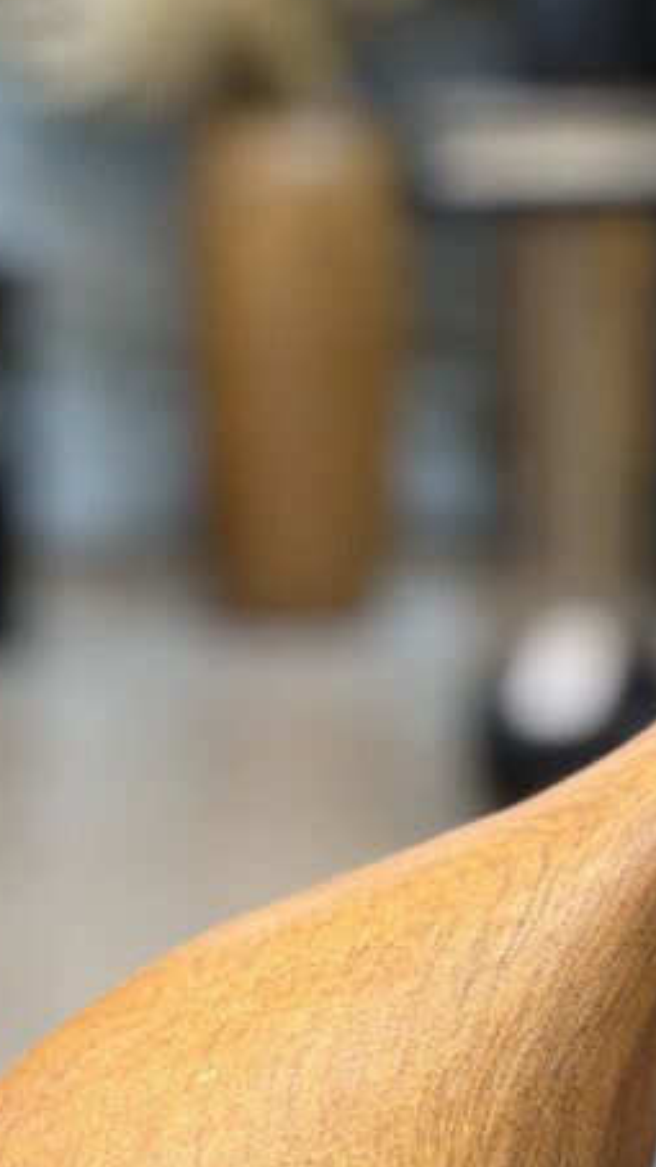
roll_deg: -1.1
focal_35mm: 118
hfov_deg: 10.3
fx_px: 3653
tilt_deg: -8.9
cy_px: 679
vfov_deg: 18.2
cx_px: 332
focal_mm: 6.76
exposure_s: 1/60
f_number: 1.78
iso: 160
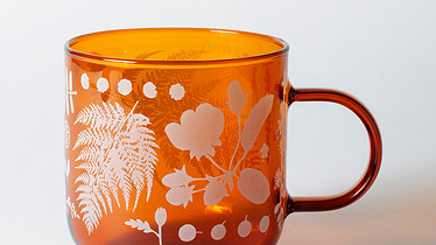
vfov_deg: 9.5
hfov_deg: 16.9
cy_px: 115
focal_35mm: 127
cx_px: 173
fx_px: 1468
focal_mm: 50
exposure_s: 1/200
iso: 200
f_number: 16
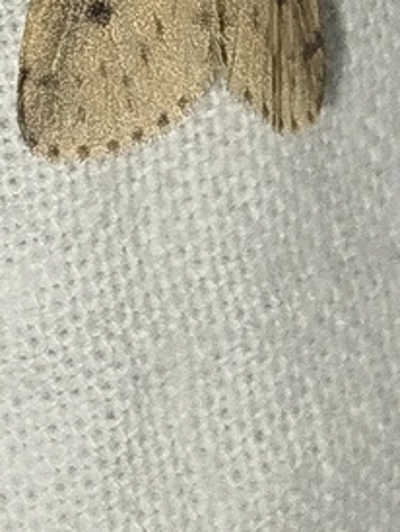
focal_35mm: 224
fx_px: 3446
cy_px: -78
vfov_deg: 8.7
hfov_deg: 6.6
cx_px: 83
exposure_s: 1/50
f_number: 1.7
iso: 64
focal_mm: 5.31
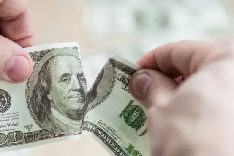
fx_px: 709
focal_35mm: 109
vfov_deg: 12.6
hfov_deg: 18.7
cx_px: 115
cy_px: 78
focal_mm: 105
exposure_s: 1/250
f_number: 5.6
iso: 100
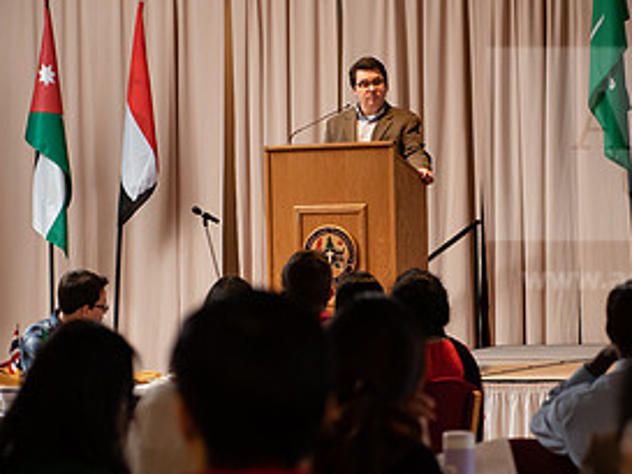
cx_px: 417
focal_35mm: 143
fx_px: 2612
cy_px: 327
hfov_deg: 13.8
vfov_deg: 10.4
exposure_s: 1/160
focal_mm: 70
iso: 1250
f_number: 3.5
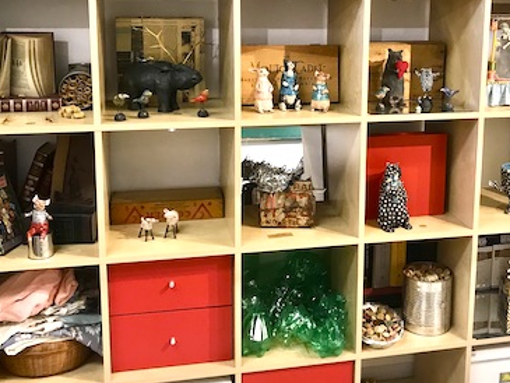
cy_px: 110
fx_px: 678
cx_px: 312
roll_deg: -0.4
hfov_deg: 41.0
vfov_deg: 31.1
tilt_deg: -9.1
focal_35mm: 46
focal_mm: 3.99
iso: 40
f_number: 1.8
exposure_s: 1/20
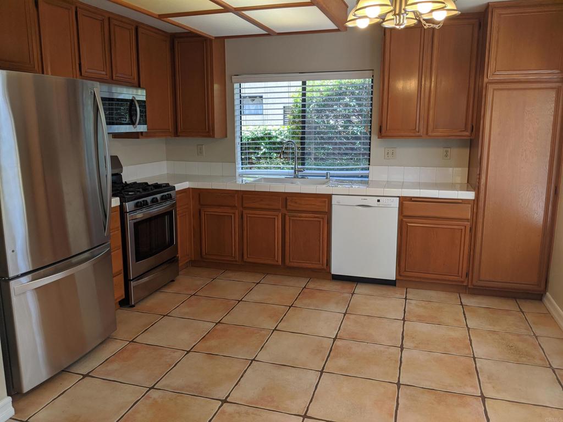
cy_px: 211
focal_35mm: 27
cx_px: 282
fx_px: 439
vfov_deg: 51.4
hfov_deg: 65.3
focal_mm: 4.44
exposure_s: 1/289
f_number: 1.8
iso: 61
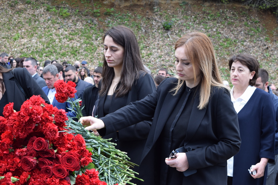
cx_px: 139
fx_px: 637
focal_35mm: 82
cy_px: 92
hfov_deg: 24.6
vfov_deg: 16.5
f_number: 8
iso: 400
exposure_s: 1/250
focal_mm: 55
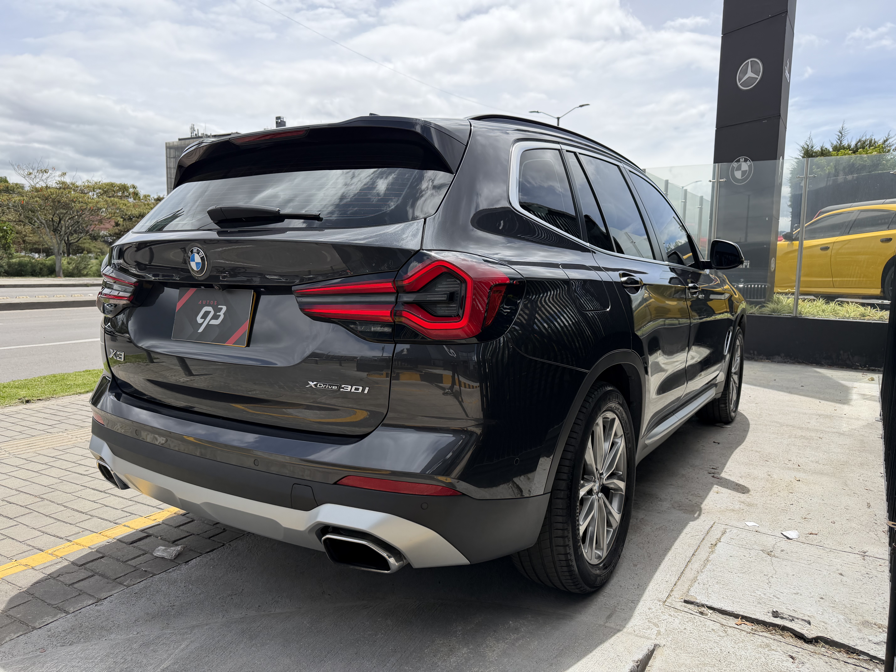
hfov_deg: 71.6
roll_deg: -0.2
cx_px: 448
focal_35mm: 24
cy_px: 336
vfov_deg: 56.8
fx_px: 621
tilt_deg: -6.9
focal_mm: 6.76
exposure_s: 1/4673
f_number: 1.78
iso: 100
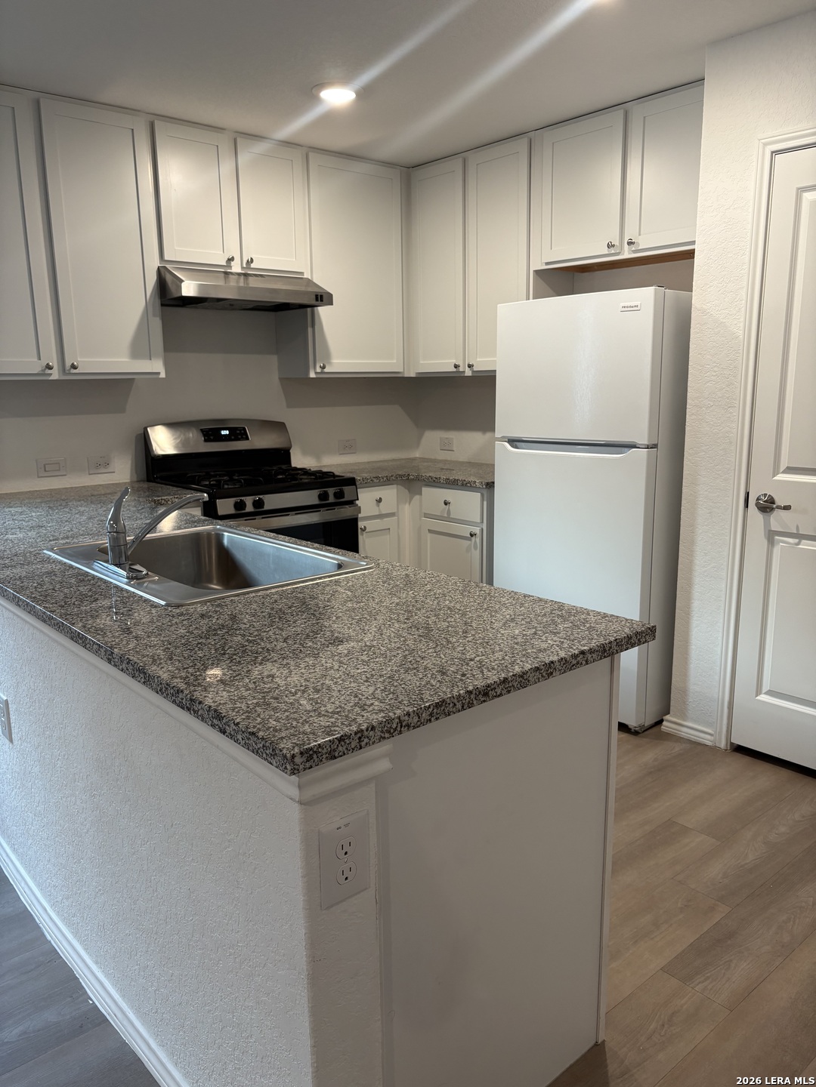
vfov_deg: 67.3
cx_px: 408
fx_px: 817
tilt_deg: -11.1
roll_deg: +1.1
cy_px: 544
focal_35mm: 26
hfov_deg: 53.1
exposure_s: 1/60
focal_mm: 5.96
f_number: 1.6
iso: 100
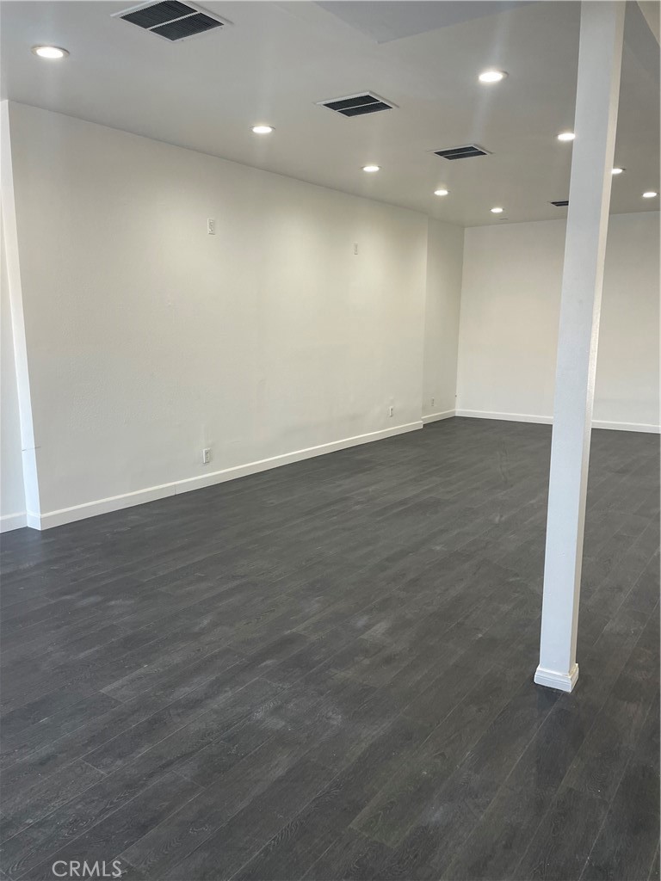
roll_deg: +0.2
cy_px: 440
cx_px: 330
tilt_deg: -7.2
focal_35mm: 26
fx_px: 662
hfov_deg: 53.1
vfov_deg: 67.3
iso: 64
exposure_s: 1/60
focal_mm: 4.2
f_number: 1.6
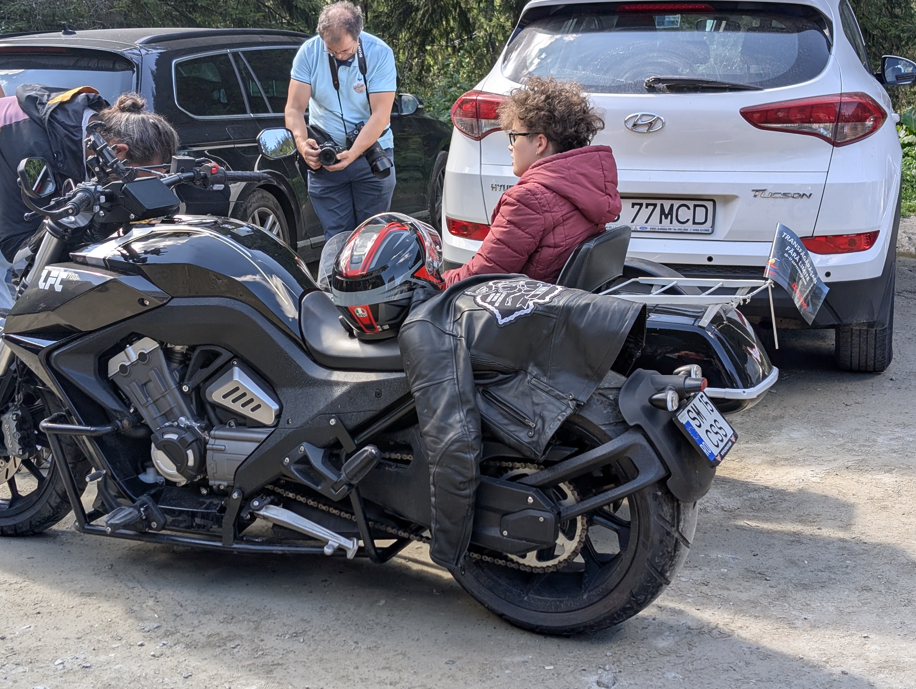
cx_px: 458
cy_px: 344
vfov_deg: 29.7
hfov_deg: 38.9
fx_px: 1298
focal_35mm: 49
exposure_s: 1/222
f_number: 1.68
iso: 23
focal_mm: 6.9
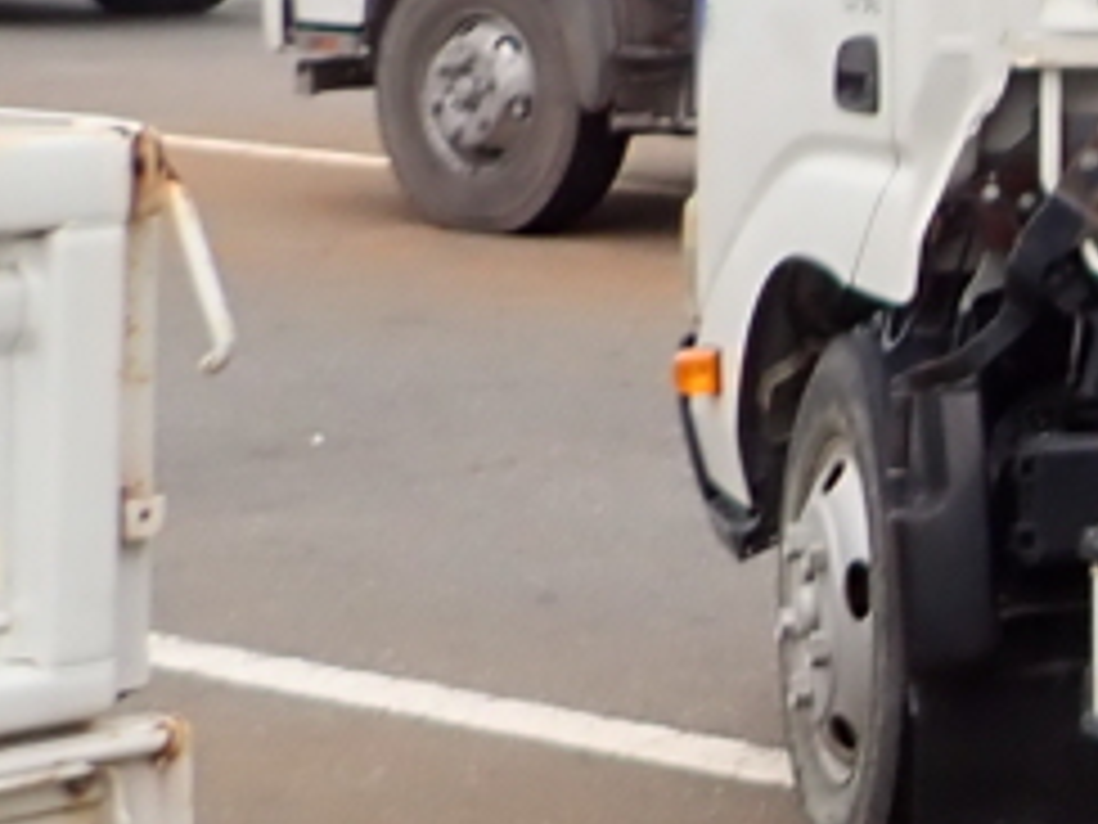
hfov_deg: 12.4
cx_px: 2498
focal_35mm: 131
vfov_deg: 10.9
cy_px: -383
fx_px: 4155
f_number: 2.8
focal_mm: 4.5
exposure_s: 1/1000
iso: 100
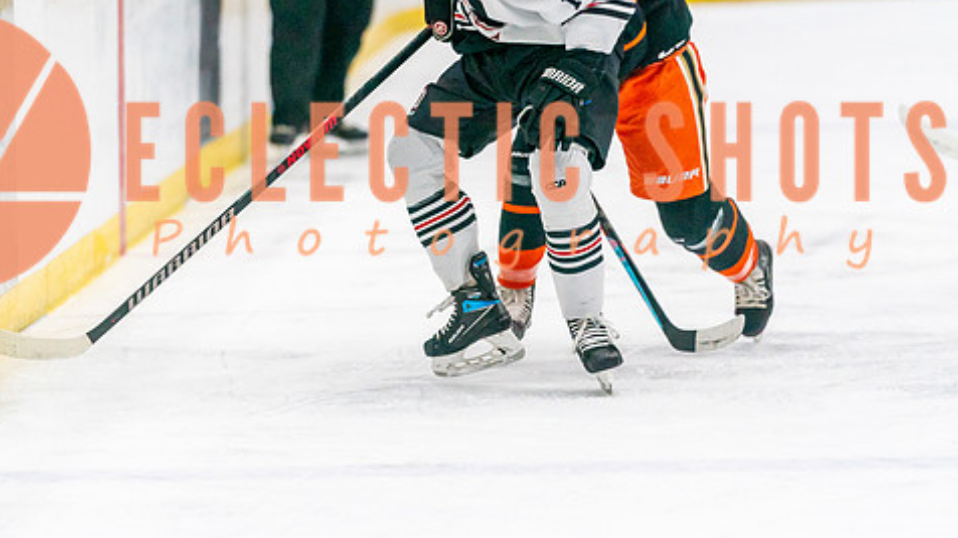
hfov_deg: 6.9
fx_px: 7971
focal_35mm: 314
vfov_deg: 3.9
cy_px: 192
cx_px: 436
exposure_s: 1/1250
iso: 3200
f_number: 2.8
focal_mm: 200
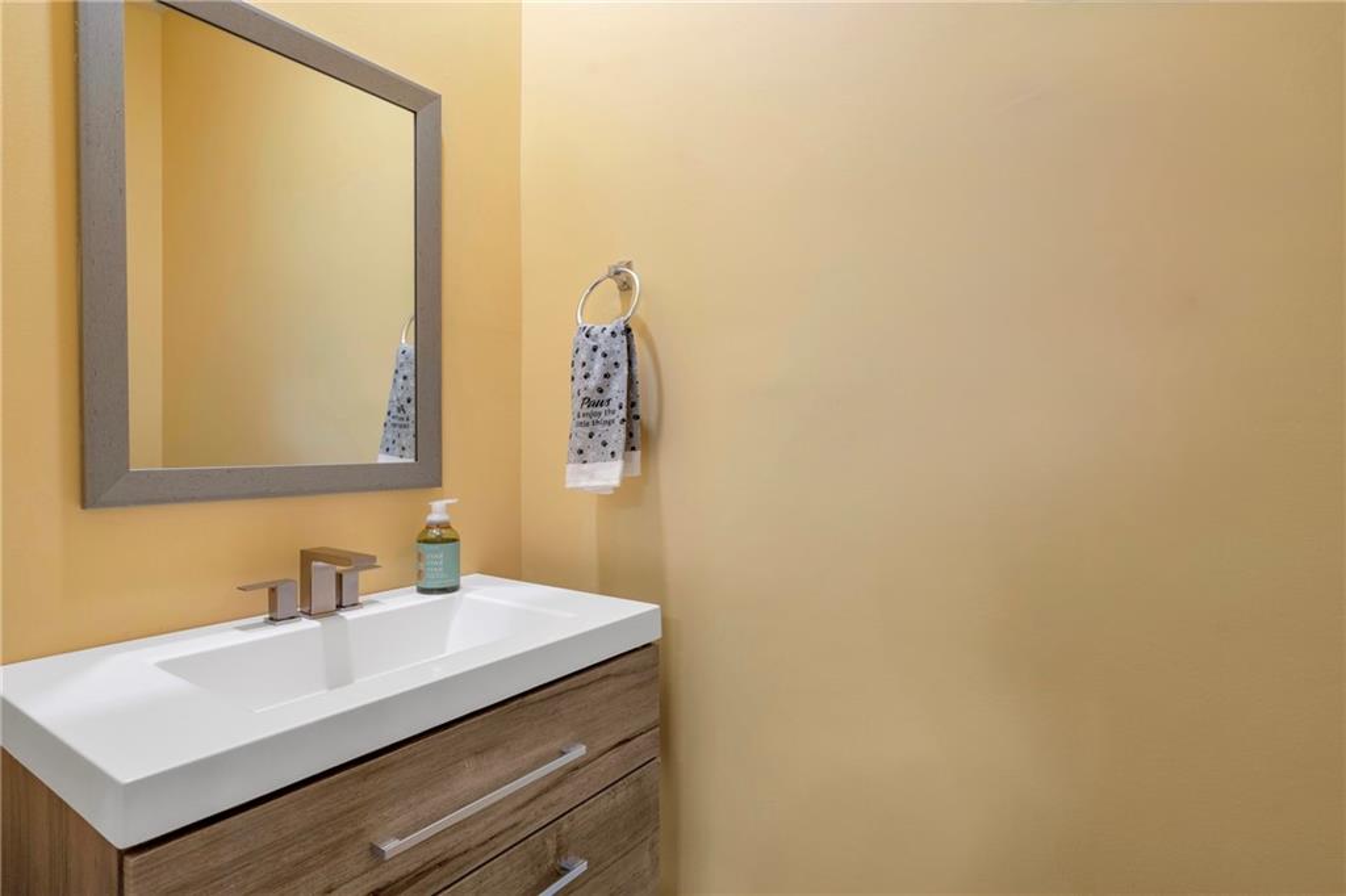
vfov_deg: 67.3
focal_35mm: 18
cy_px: 448
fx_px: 673
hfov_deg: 90.0
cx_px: 673
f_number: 9
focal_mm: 18
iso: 500
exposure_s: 1/6
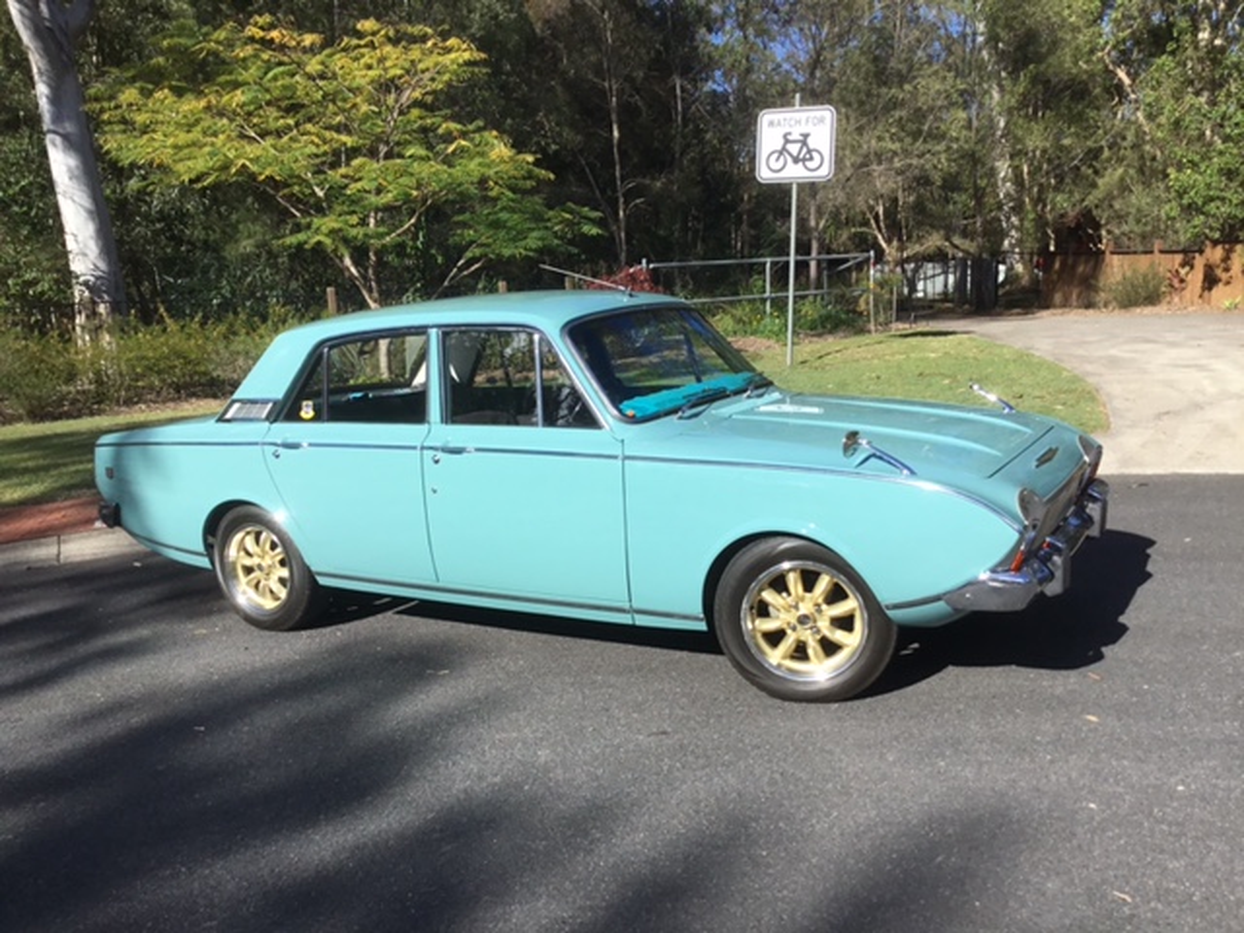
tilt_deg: -9.1
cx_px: 622
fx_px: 1114
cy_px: 466
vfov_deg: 45.4
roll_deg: +2.1
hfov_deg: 58.4
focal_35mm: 31
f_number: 2.4
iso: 25
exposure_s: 1/1087
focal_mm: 3.3
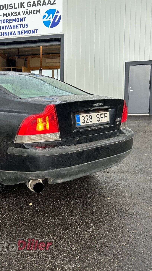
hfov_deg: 30.0
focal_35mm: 38
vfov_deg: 52.8
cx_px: 18
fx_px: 272
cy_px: 136
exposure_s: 1/121
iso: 100
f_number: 1.5
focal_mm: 5.7
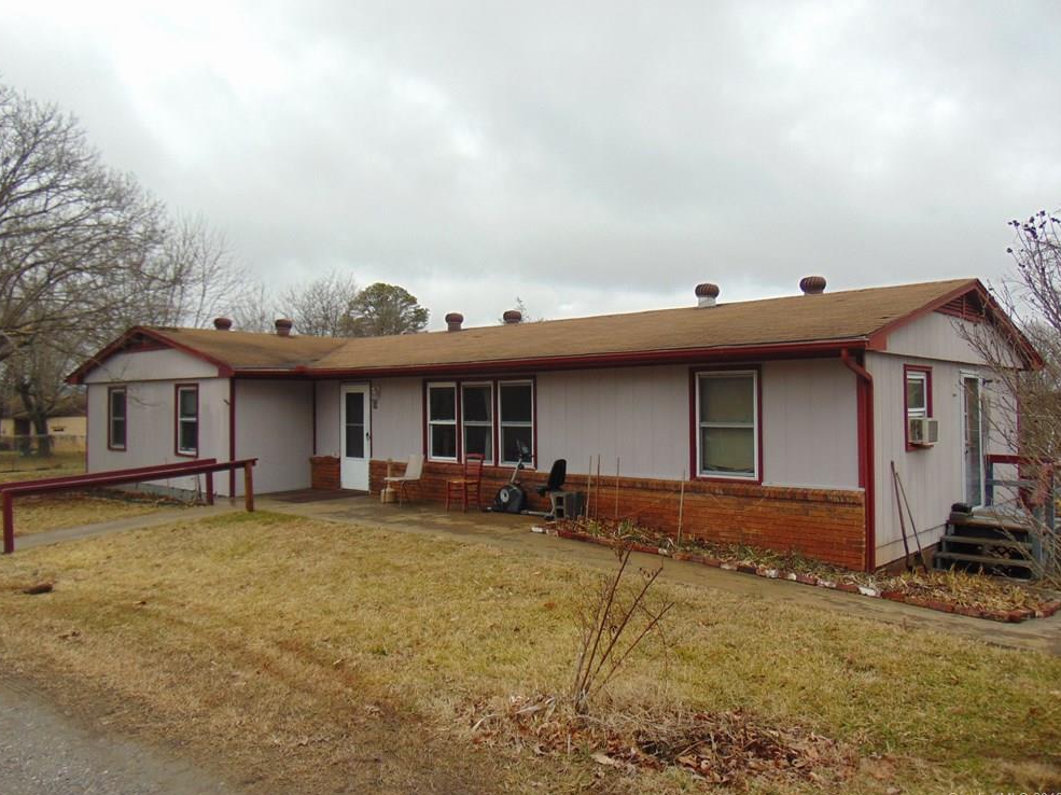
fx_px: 797
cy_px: 395
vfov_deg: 53.0
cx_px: 520
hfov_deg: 67.3
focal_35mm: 26
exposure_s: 1/320
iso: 80
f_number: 3
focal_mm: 4.5
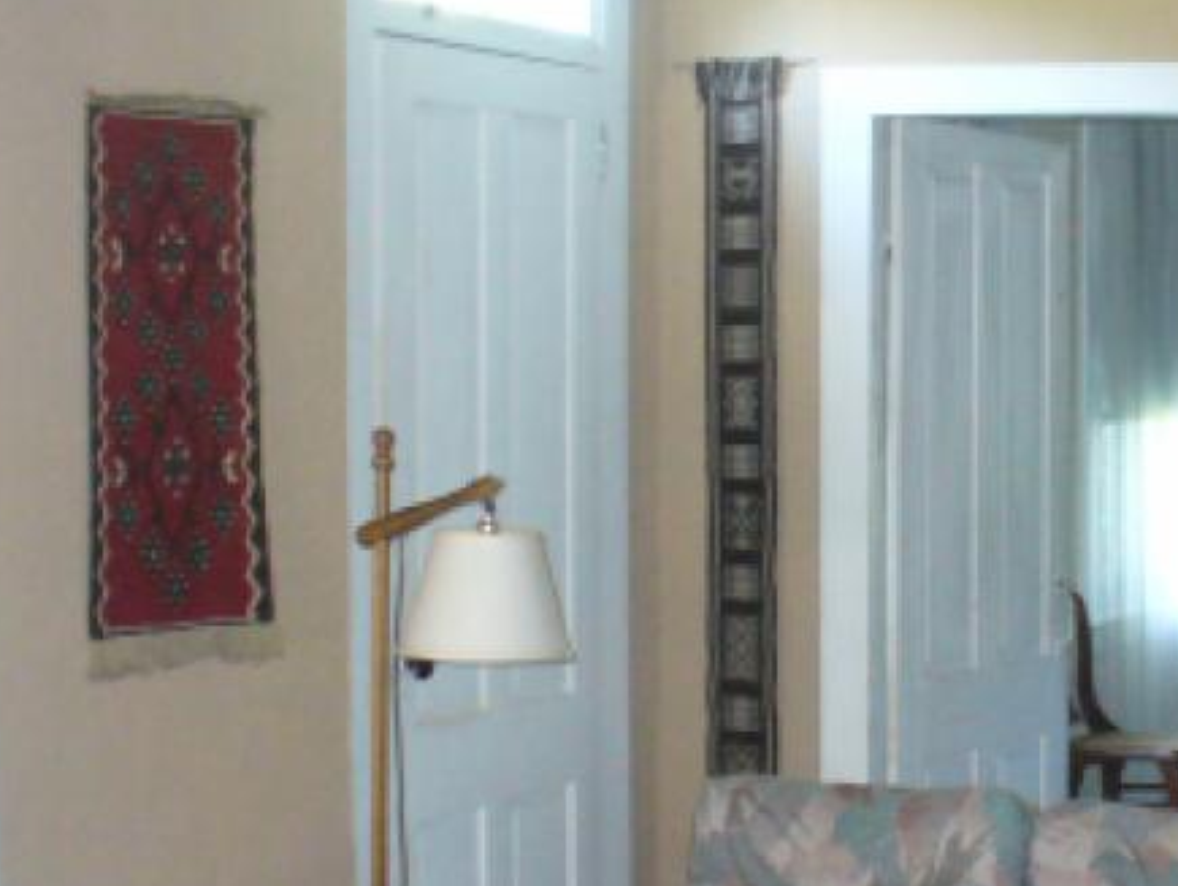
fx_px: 2963
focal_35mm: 87
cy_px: 597
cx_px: 1040
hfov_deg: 22.0
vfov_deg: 17.0
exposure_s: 1/30
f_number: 2.8
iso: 400
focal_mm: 6.1
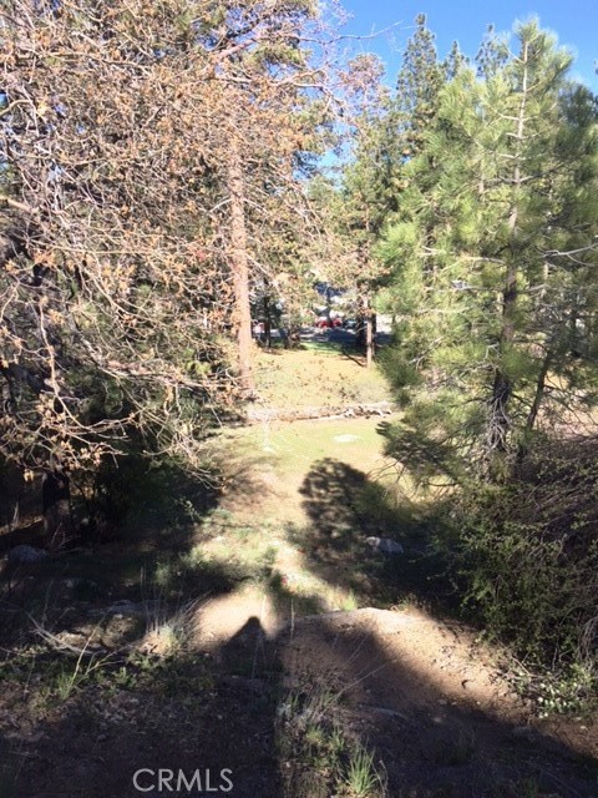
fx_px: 668
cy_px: 399
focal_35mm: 29
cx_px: 299
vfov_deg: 61.7
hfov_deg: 48.2
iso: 32
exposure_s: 1/898
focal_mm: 4.15
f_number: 2.2
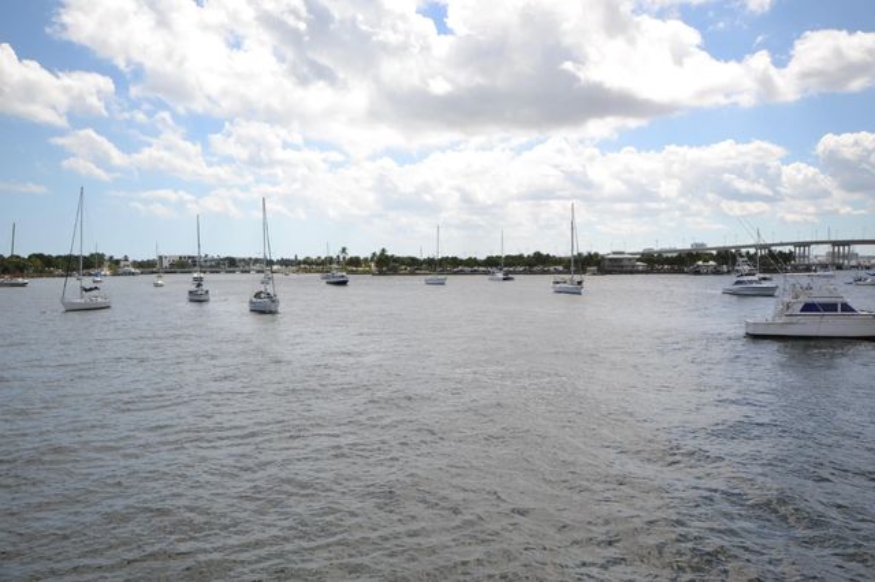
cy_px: 291
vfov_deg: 43.6
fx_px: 729
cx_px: 438
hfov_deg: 62.0
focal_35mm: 30
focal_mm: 20
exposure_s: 1/250
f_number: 8
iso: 100
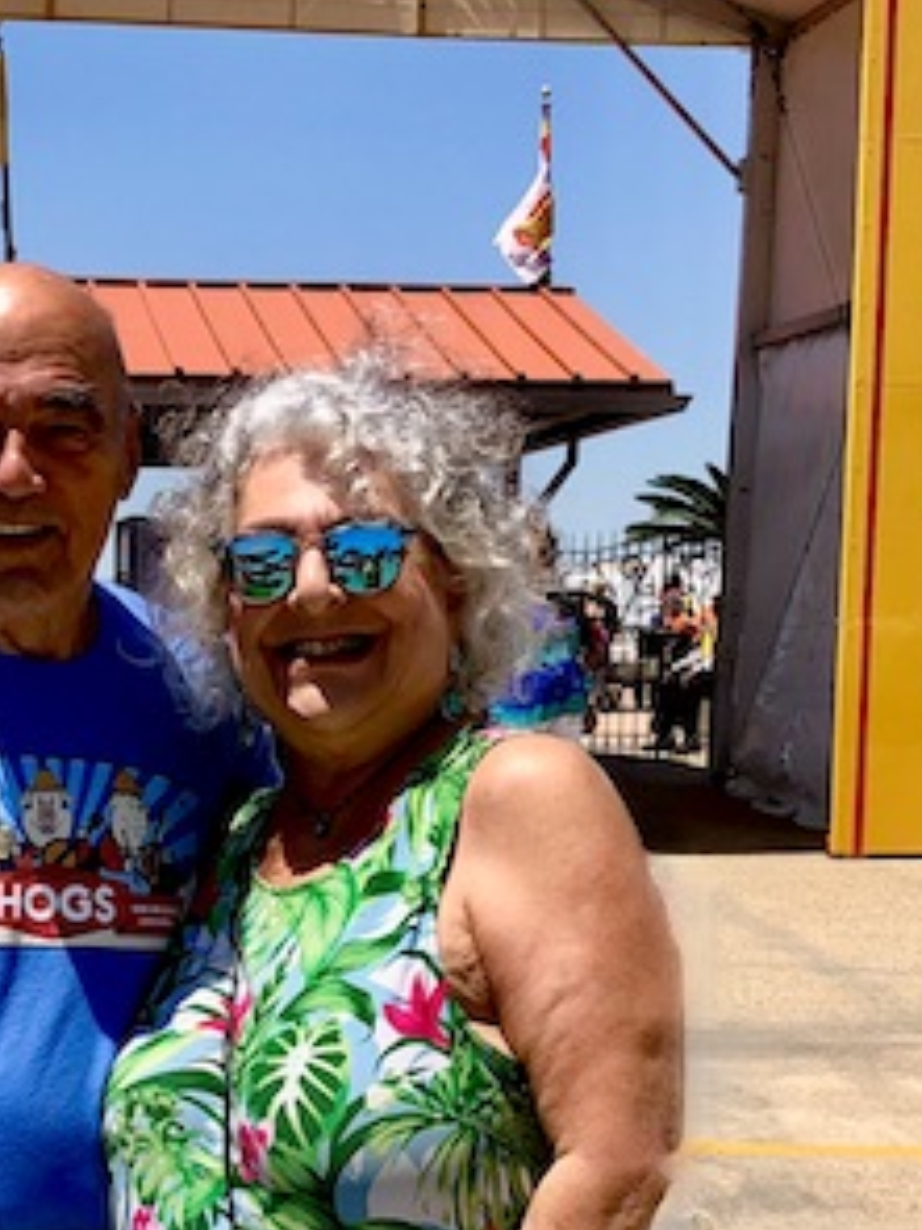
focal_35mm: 76
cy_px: 997
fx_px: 2701
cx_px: 167
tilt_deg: -3.5
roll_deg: +0.2
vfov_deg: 25.2
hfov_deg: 19.2
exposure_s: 1/2000
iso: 20
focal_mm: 4
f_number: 1.8
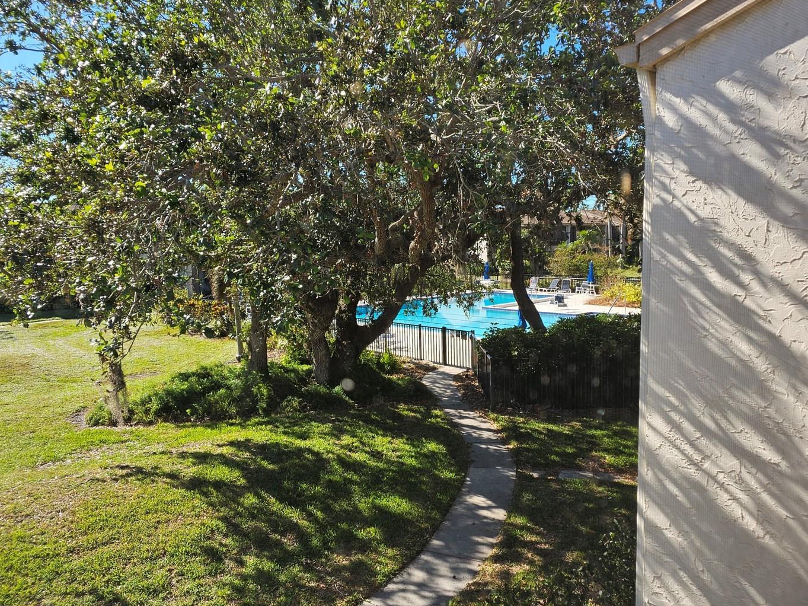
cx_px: 447
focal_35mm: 27
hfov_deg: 65.2
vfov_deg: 51.3
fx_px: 630
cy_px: 317
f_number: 1.7
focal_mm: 6.3
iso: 10
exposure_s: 1/238
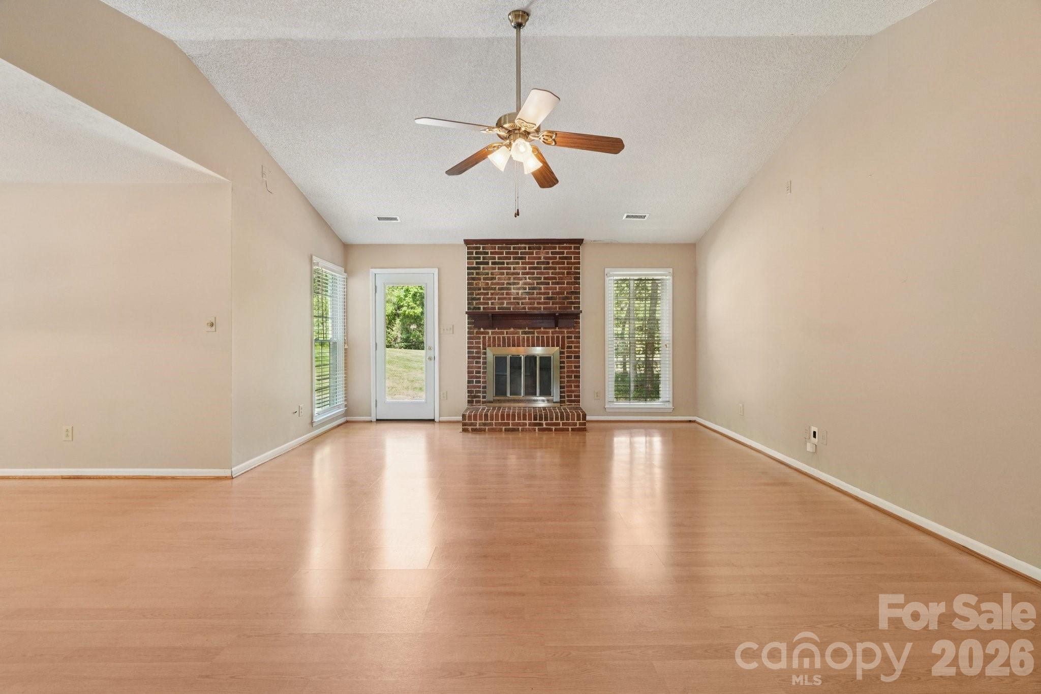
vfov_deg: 77.3
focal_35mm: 15
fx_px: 434
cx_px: 520
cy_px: 347
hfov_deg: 100.4
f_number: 8
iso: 400
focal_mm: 10
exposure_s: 1/6
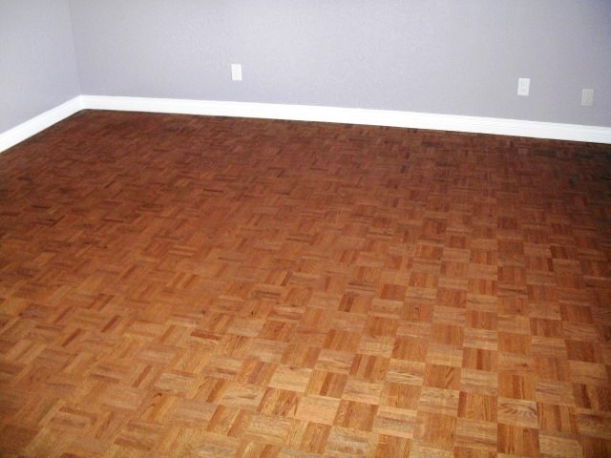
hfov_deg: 52.6
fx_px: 618
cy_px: 229
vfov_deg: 40.7
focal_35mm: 35
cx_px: 306
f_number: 3.1
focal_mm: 6.3
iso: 400
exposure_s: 1/50
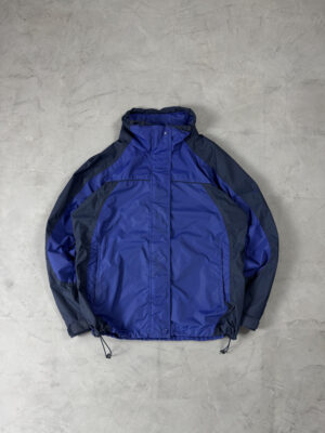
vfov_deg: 71.6
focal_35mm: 24
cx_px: 162
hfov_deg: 56.8
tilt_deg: -82.1
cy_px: 216
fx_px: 300
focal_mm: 6.76
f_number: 1.78
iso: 200
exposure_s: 1/60
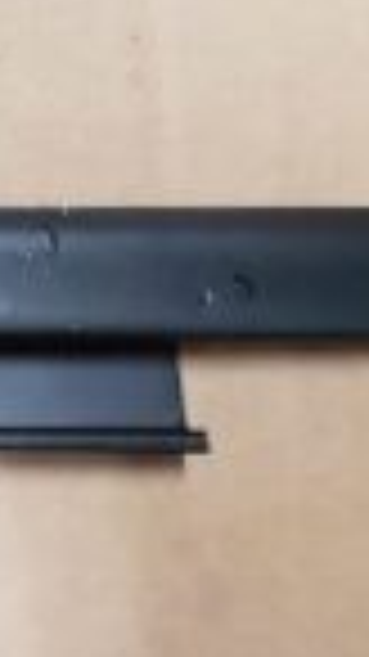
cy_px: 232
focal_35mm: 97
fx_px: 1689
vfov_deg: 21.9
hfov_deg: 11.1
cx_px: -405
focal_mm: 4.2
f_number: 1.7
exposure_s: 1/25
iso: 250
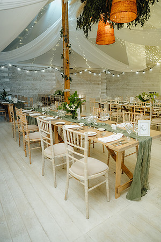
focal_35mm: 24
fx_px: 161
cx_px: 80
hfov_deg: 53.1
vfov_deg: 73.7
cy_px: 121
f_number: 2.5
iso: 500
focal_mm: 24
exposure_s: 1/200
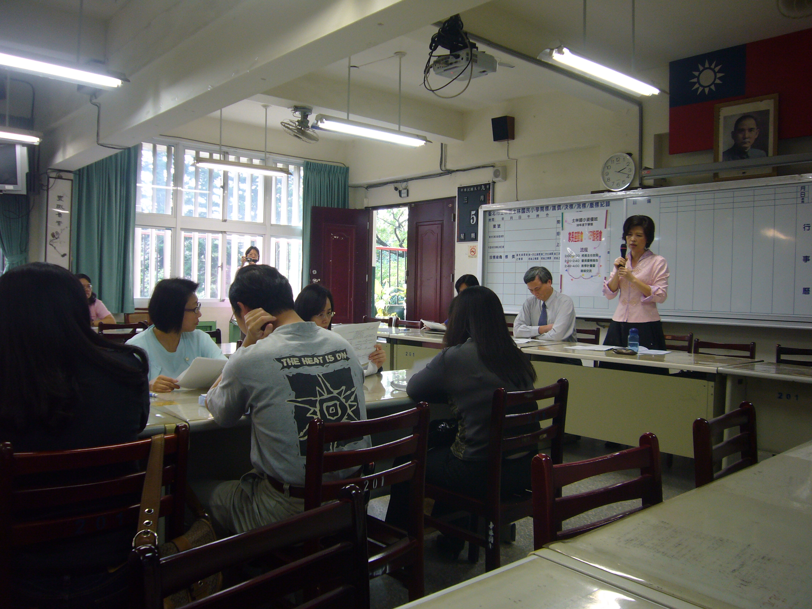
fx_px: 657
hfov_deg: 63.4
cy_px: 304
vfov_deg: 49.7
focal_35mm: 28
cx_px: 406
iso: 80
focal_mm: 4.6
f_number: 2.8
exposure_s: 1/30
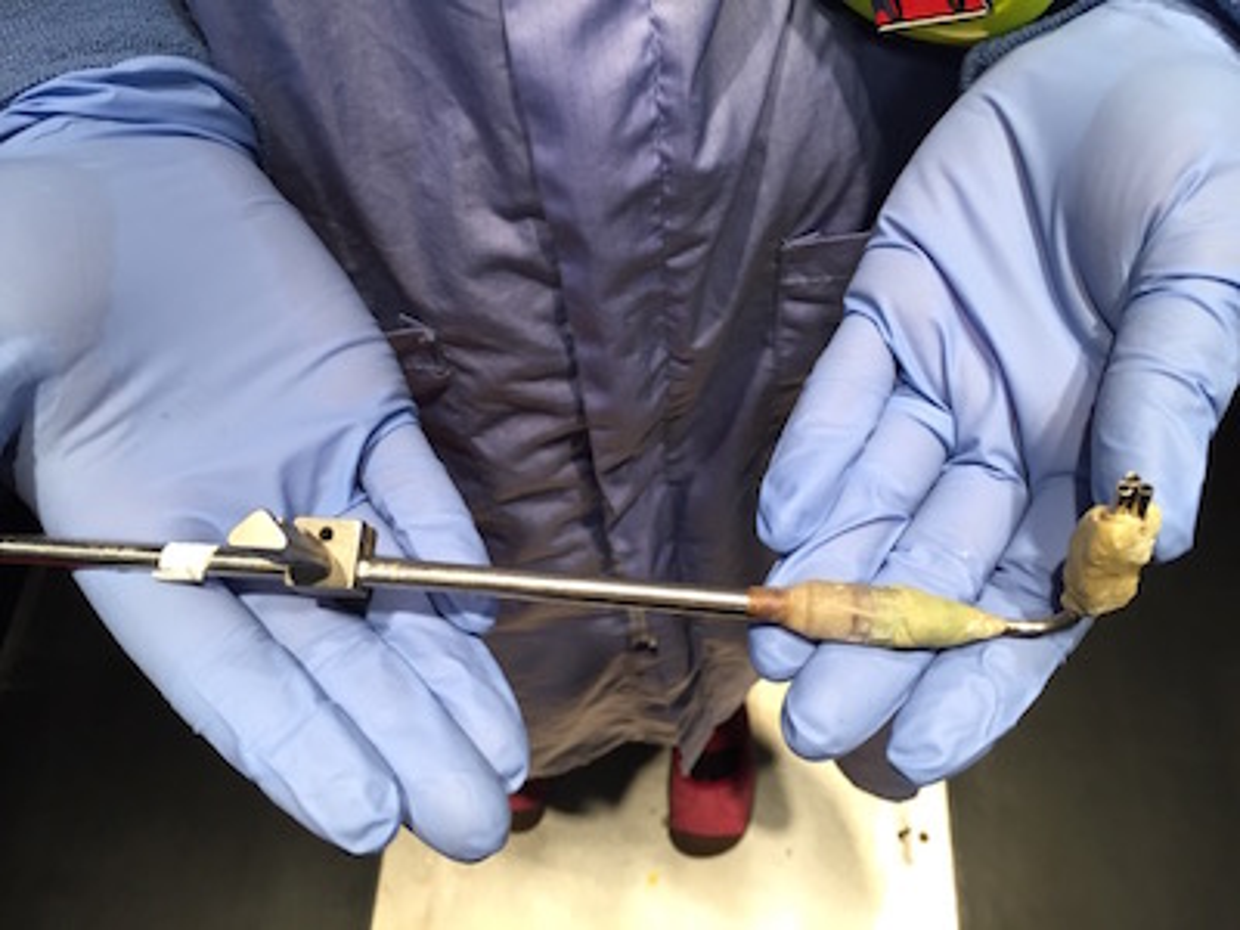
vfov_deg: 48.2
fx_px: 1039
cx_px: 620
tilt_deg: -61.4
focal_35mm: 29
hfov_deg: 61.7
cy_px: 465
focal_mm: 4.15
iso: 50
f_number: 2.2
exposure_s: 1/30
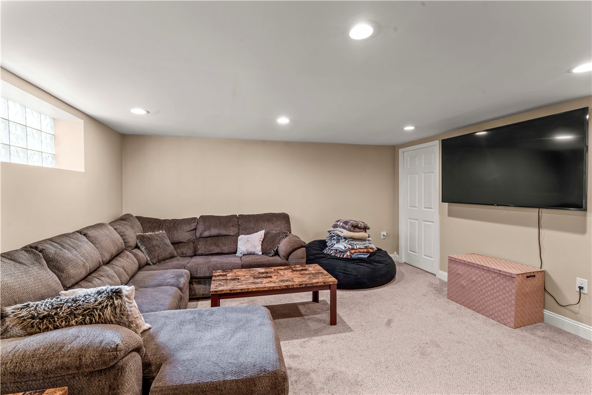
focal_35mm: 16
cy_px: 198
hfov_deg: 96.4
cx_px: 296
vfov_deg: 73.4
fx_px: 265
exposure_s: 4
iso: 100
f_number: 13
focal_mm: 16.1
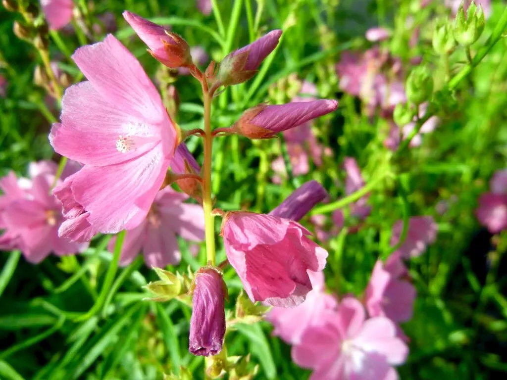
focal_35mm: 30
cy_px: 190
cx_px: 254
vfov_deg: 46.8
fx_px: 439
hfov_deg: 60.0
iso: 160
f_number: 3.5
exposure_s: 1/605
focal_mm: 5.4
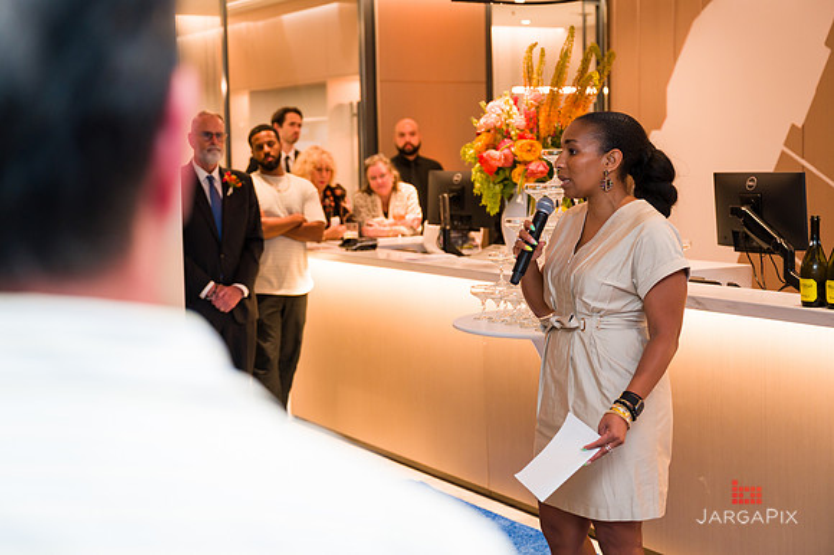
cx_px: 419
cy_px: 267
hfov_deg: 36.0
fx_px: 1282
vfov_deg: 24.4
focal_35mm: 55
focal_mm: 53
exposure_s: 1/160
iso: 800
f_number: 3.2
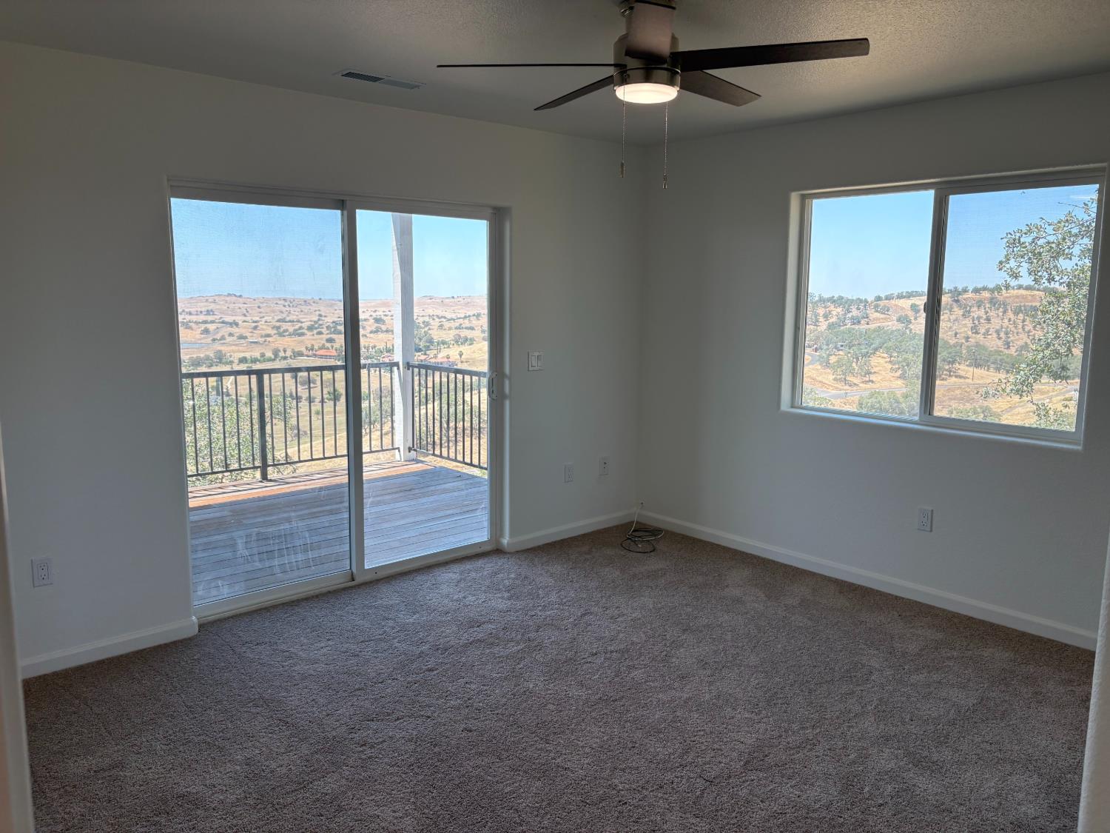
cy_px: 416
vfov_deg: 53.1
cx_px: 555
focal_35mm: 26
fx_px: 834
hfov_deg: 67.3
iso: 64
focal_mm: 5.96
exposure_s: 1/581
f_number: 1.6
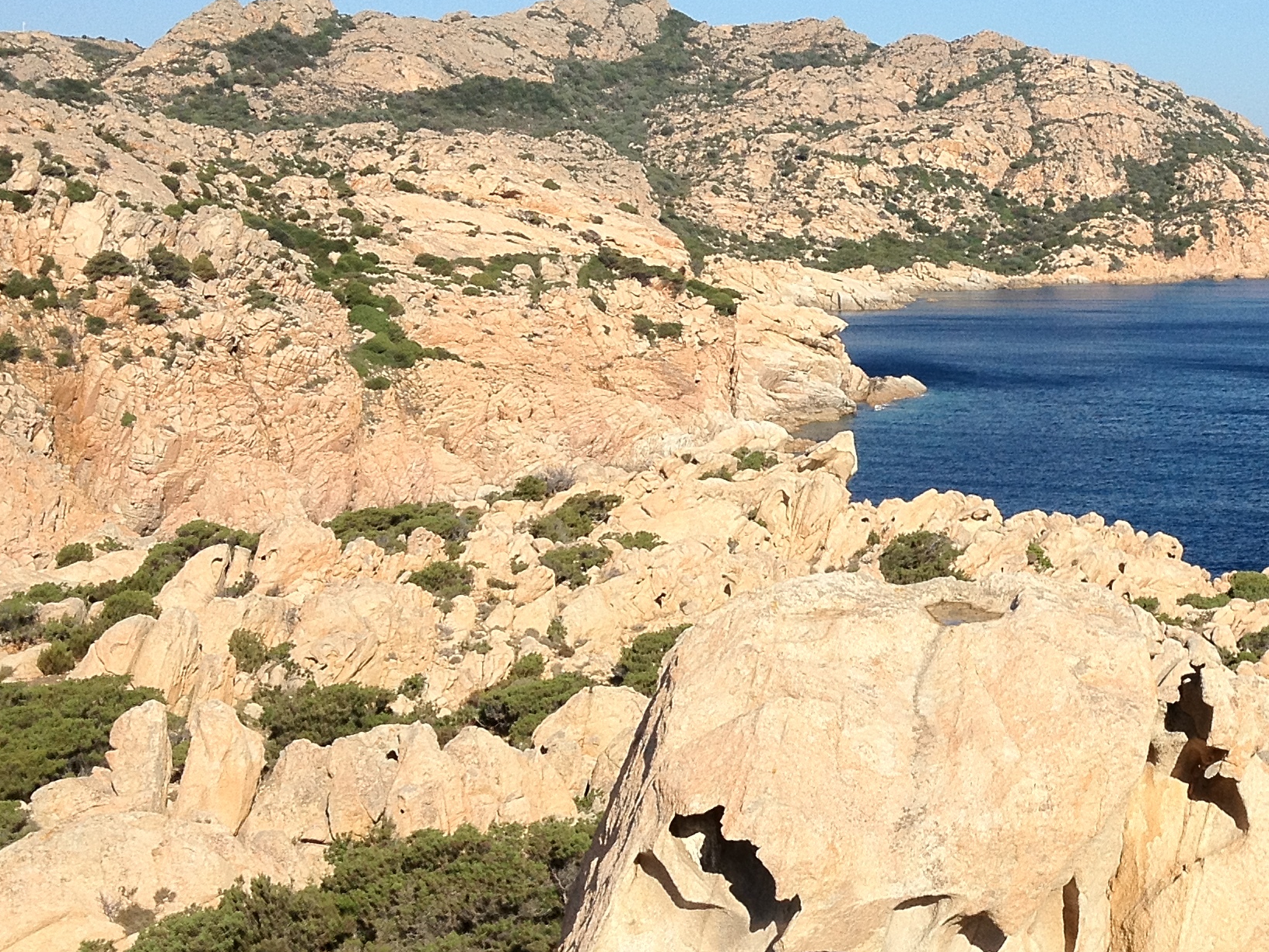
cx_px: 1131
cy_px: 502
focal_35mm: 70
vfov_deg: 21.0
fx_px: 2566
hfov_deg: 26.9
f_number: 2.4
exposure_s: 1/2304
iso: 64
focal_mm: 4.28
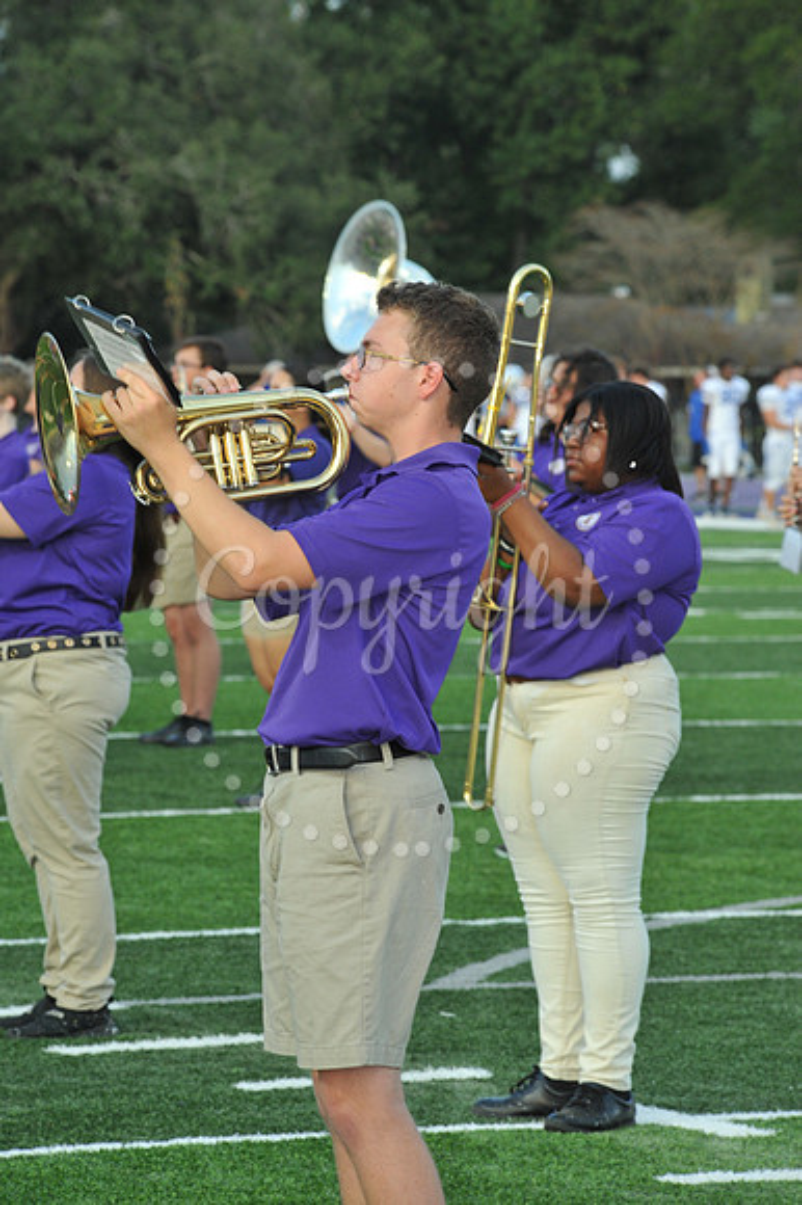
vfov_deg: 10.3
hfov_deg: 6.9
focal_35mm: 200
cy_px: 602
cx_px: 401
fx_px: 6691
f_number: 13
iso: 1600
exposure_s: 1/250
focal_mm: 200
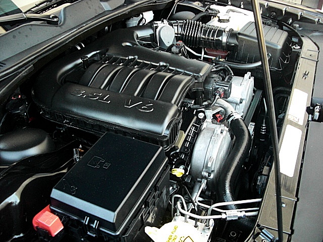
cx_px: 162
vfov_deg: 39.7
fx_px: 336
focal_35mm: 36
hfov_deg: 51.4
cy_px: 121
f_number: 2.8
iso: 400
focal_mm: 6.3
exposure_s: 1/80
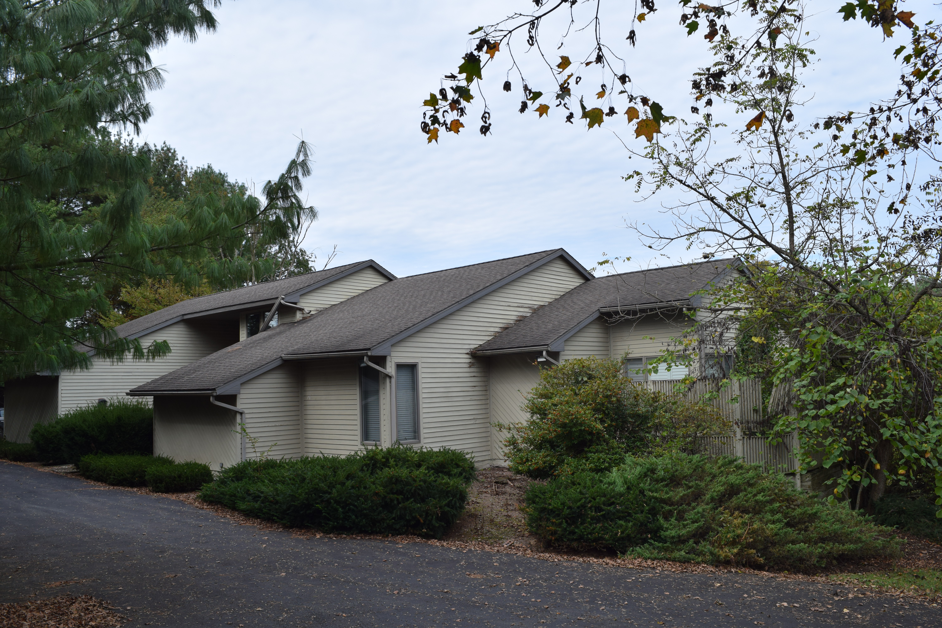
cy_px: 314
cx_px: 471
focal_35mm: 27
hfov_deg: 67.4
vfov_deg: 47.9
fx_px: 706
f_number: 9
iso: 200
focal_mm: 18
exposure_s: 1/320
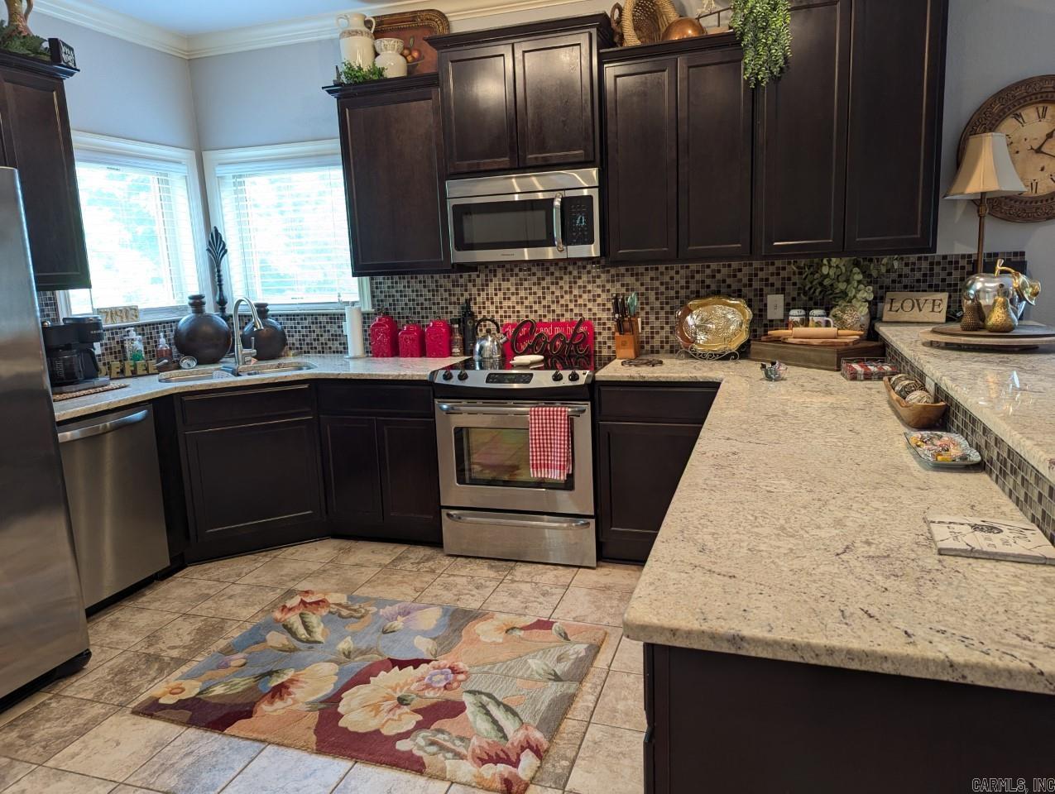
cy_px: 397
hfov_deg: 71.5
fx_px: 732
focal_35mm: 24
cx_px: 528
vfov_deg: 56.9
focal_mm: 6.81
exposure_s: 1/120
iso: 430
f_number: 1.85
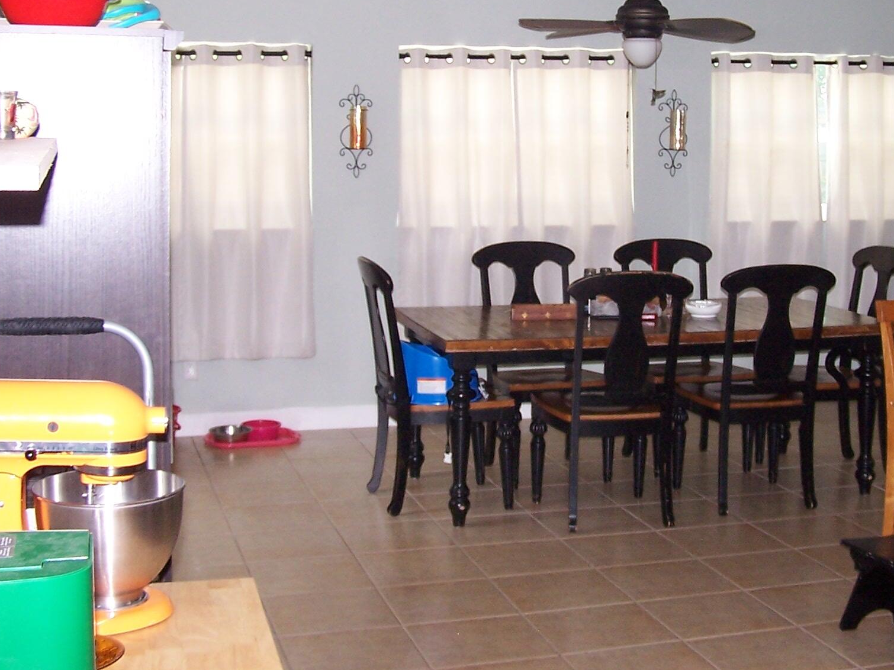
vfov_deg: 25.1
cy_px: 232
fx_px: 1498
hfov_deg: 33.0
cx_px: 569
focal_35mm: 58
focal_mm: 6.3
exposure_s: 1/60
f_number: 2.8
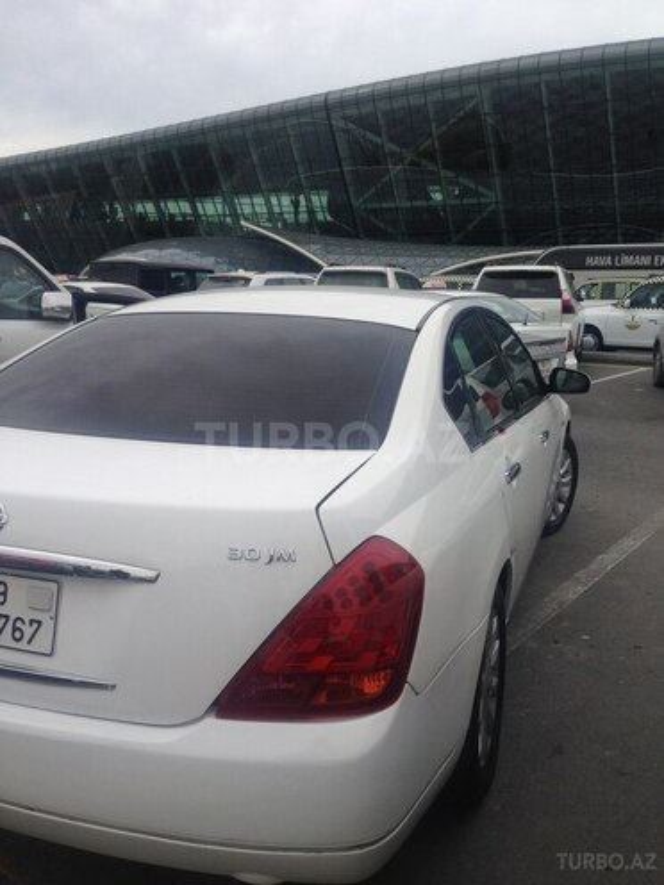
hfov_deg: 42.9
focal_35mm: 33
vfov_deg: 55.4
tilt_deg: -8.2
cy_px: 442
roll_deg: -2.3
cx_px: 332
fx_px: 844
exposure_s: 1/1550
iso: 50
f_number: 2.4
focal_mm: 4.12
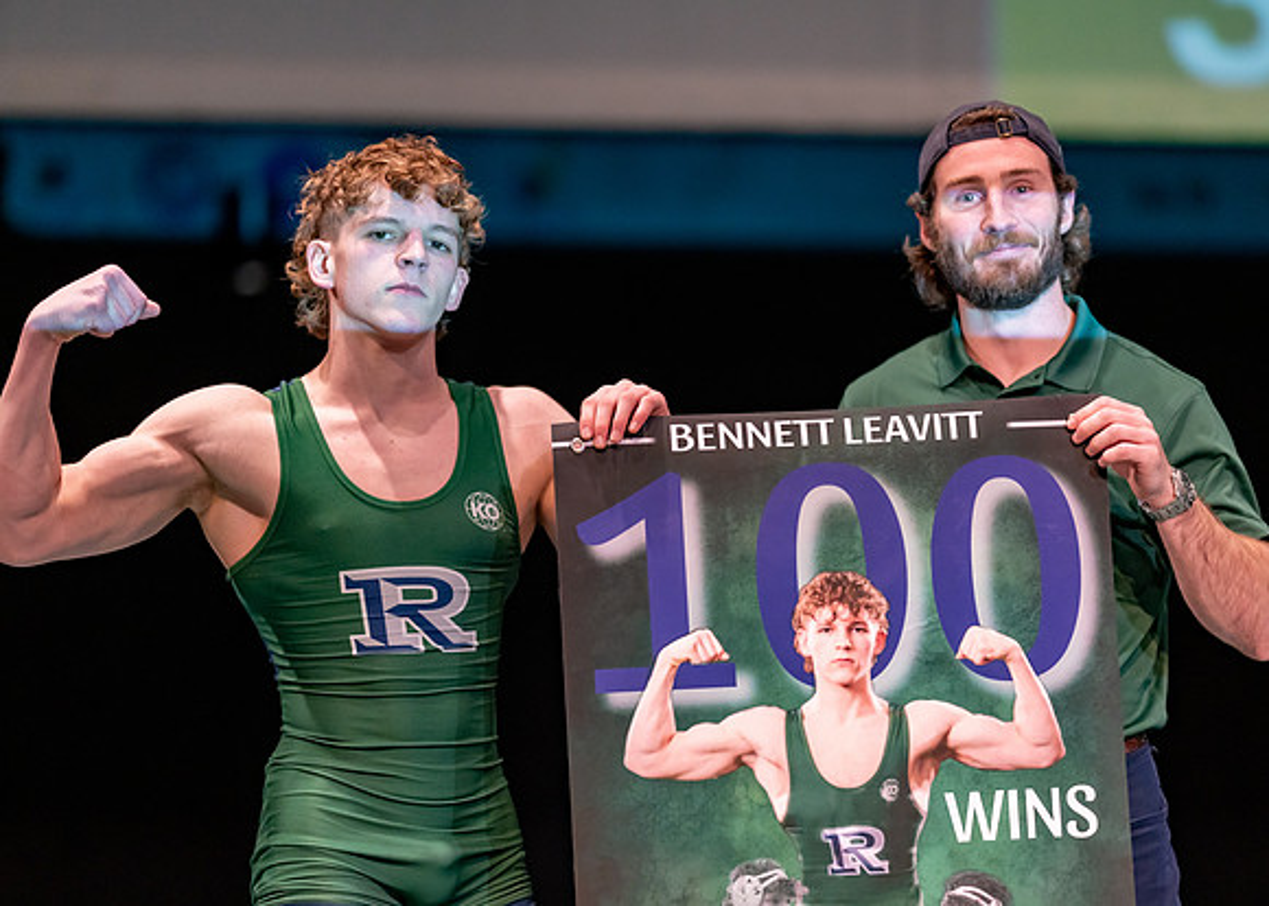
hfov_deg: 14.0
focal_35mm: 143
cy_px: 453
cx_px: 680
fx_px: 5170
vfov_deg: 10.0
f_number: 1.8
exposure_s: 1/400
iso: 1600
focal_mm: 135
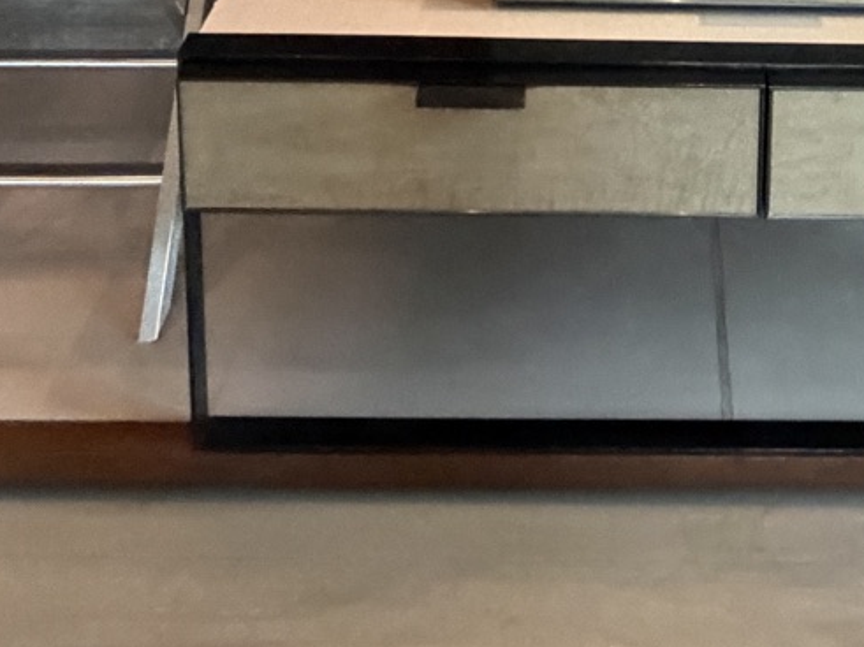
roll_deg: -1.3
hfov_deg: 32.9
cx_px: 679
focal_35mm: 57
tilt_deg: -7.4
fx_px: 1422
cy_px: -517
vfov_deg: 19.3
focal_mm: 2.22
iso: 1000
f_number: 2.2
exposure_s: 1/60
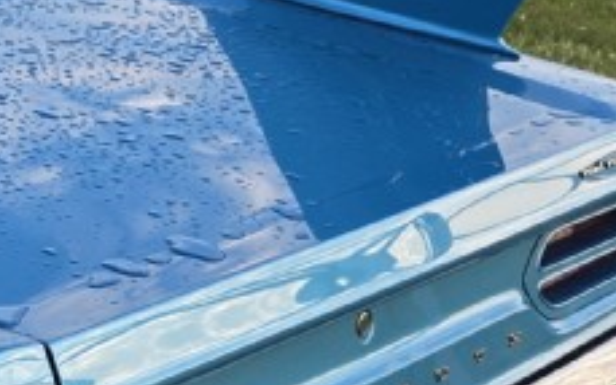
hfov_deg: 14.3
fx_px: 2148
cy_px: 159
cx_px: -519
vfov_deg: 10.2
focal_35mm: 128
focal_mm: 6.3
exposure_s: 1/180
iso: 50
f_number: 1.7
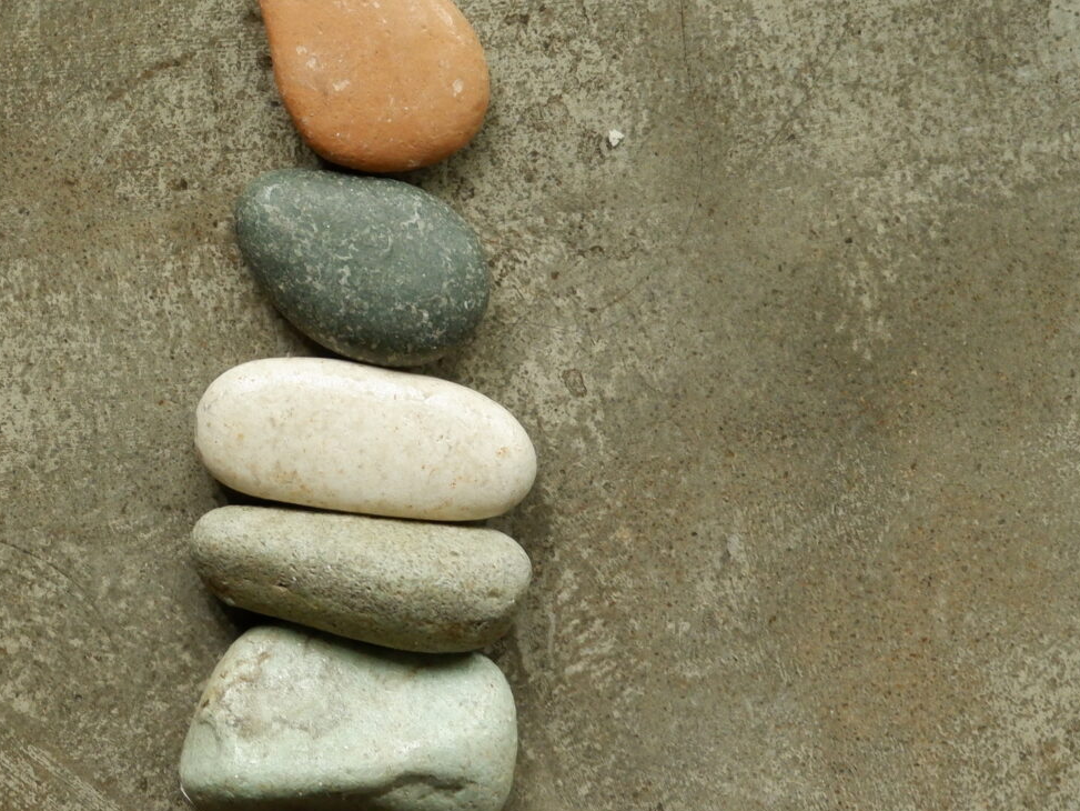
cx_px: -325
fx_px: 5367
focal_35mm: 172
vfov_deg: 8.6
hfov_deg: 11.2
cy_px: 273
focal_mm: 45
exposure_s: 1/80
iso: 1250
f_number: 5.6
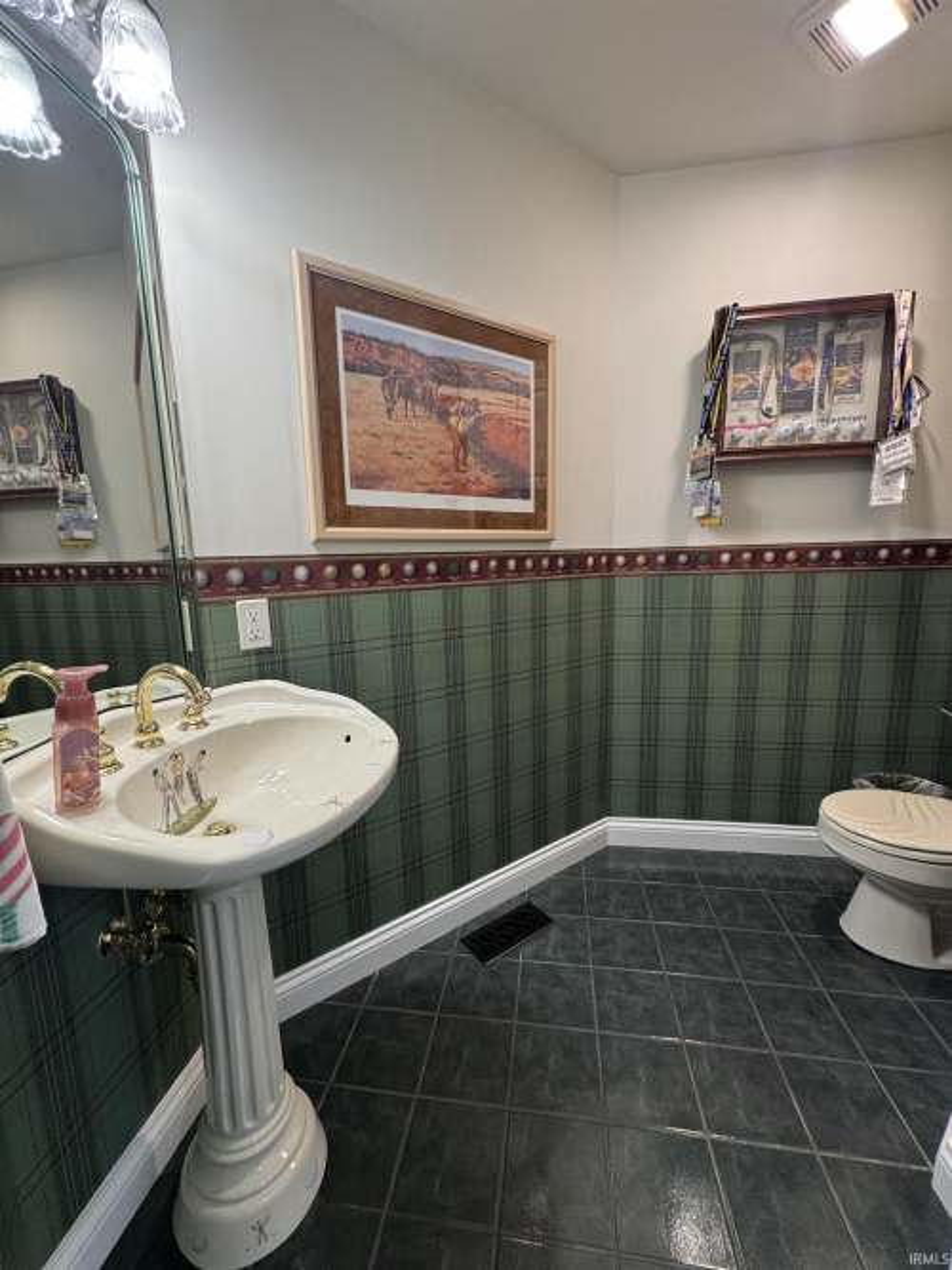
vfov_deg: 102.1
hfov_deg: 85.7
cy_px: 635
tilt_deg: -9.4
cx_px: 476
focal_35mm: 14
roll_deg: +2.6
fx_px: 514
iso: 160
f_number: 2.2
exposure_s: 1/60
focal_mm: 2.22
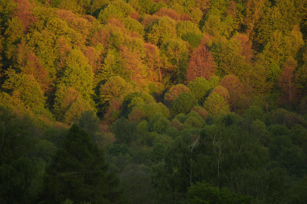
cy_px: 102
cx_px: 154
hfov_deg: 4.1
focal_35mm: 500
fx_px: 4264
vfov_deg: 2.7
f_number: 5.6
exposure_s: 1/250
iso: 800
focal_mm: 500
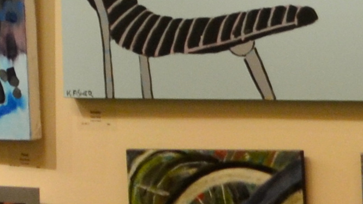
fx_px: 1886
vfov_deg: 6.1
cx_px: 25
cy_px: -163
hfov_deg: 10.9
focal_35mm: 196
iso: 400
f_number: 3.5
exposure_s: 1/40
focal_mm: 18
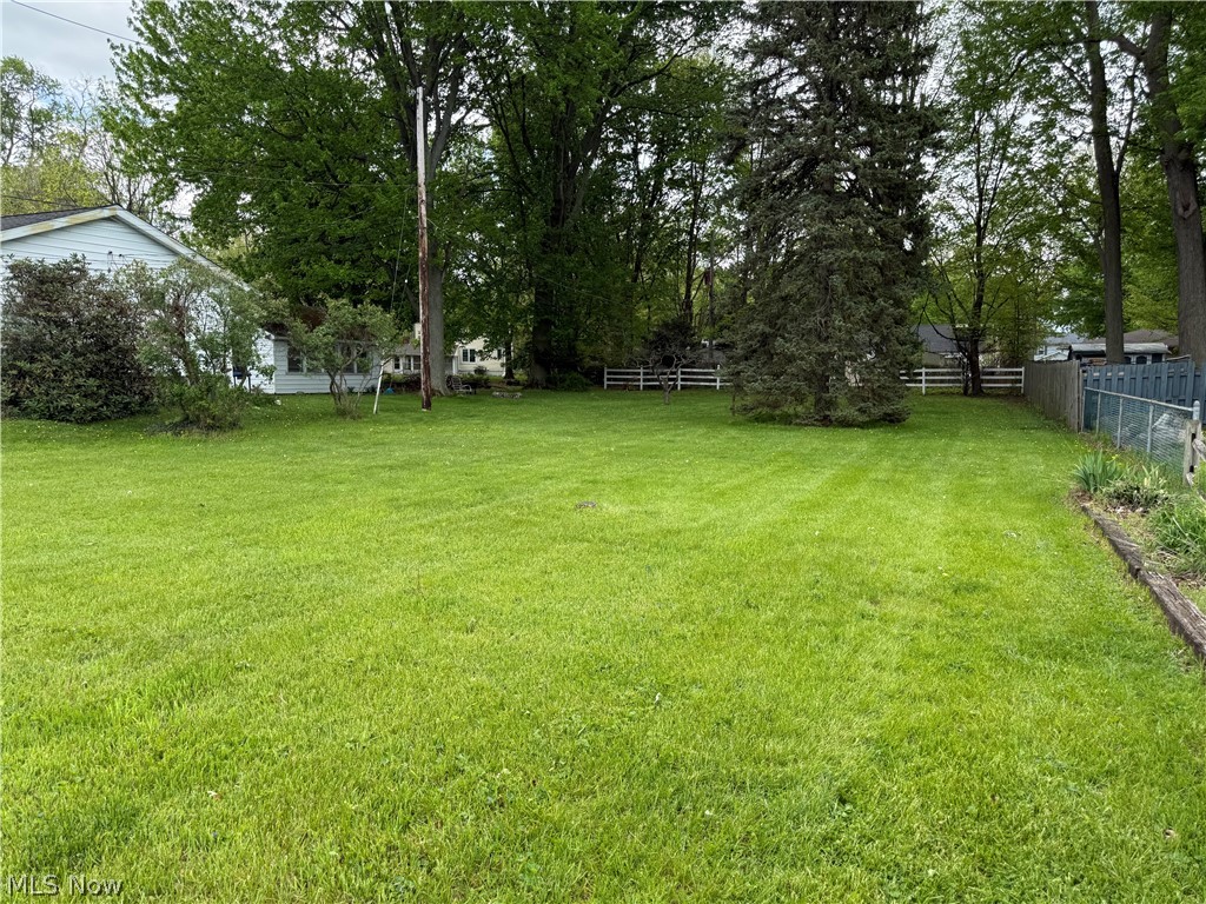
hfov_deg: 71.6
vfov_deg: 56.8
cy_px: 452
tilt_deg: -4.4
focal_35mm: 24
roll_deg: -0.6
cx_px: 603
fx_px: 836
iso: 80
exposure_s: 1/1271
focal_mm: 6.76
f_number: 1.78
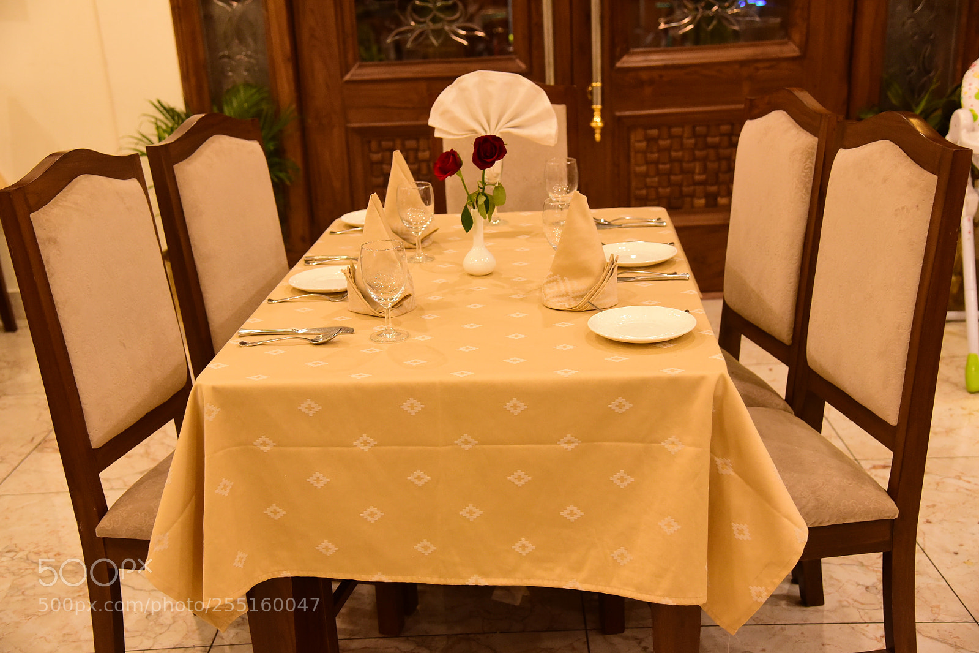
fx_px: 1196
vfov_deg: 30.5
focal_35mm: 44
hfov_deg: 44.5
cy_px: 326
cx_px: 490
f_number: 4
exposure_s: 1/80
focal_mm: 44
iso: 3200
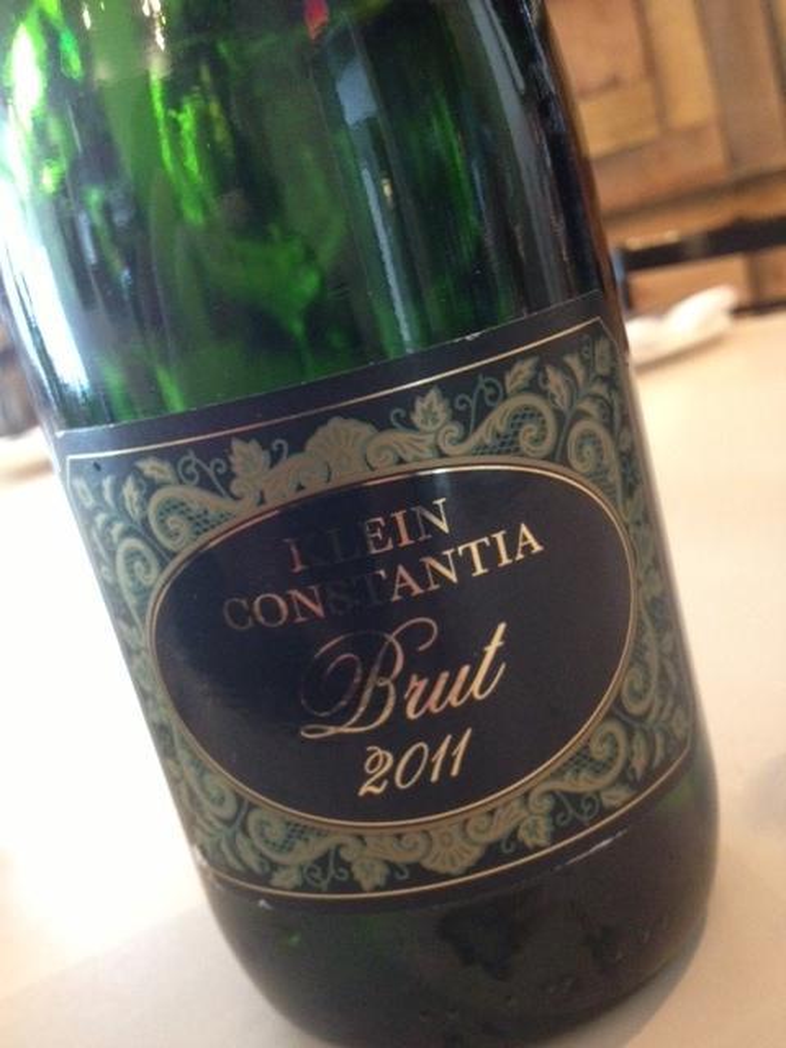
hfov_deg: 40.7
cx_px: 393
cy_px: 524
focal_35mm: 35
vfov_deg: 52.6
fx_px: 1060
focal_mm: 4.28
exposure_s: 1/15
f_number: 2.4
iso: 400
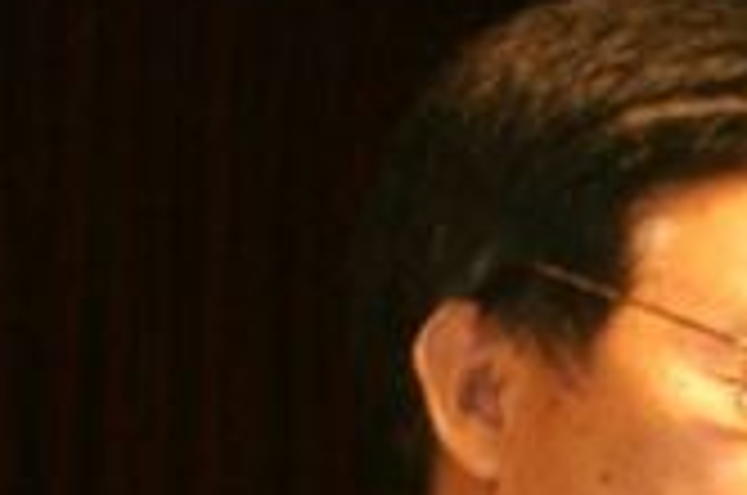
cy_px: 920
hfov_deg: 6.9
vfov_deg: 4.7
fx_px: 6006
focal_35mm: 290
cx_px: 1436
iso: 1600
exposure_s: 1/100
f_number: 5.6
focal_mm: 40
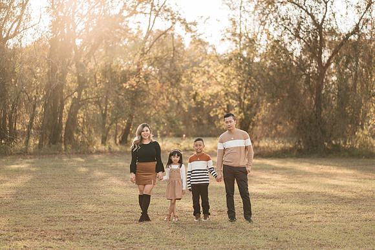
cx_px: 188
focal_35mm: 85
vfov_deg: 16.1
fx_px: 886
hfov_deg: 23.9
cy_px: 125
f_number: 2
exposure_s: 1/640
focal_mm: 85
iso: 125
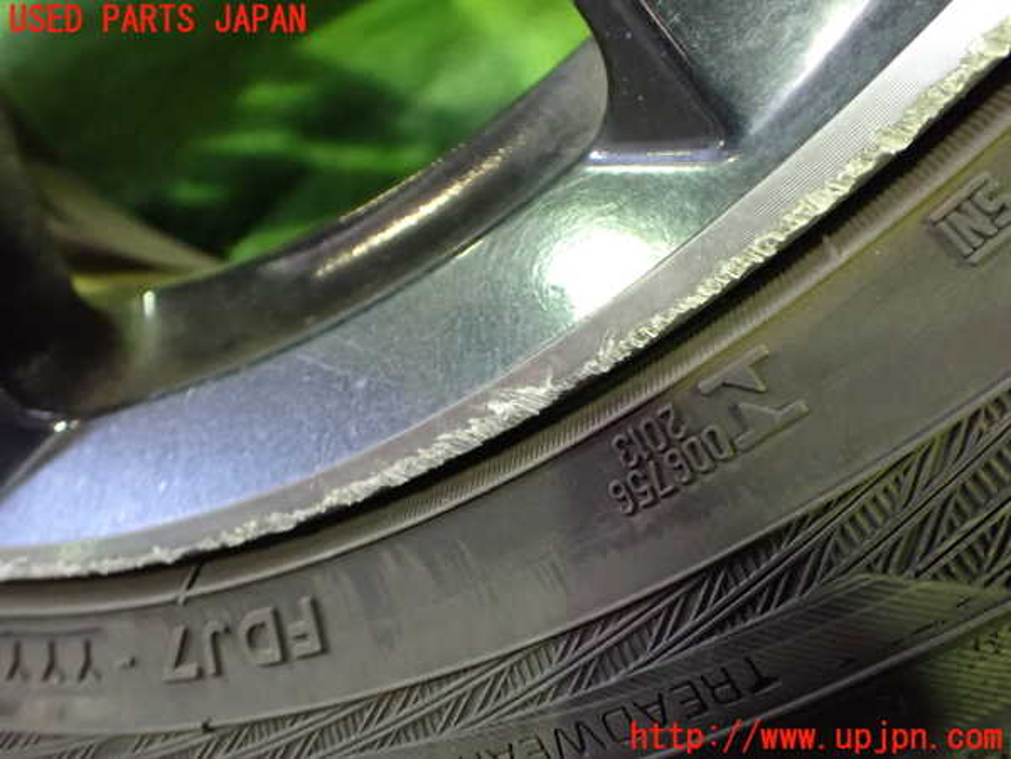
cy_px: 380
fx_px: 876
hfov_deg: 60.0
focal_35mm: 30
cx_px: 506
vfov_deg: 46.8
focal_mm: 5.4
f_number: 2.3
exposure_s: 1/30
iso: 1250
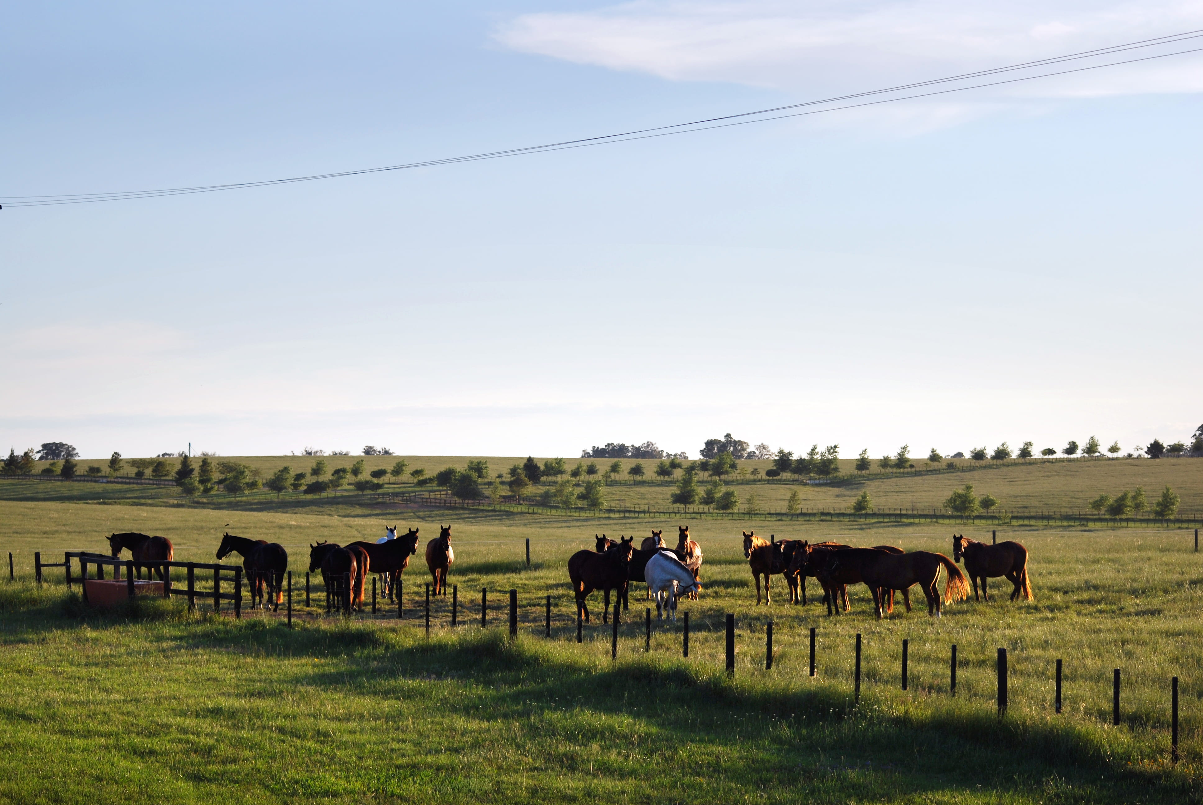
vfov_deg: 13.1
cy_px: 402
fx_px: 3513
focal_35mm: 105
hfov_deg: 19.4
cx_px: 602
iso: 110
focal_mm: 70
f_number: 5.6
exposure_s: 1/500
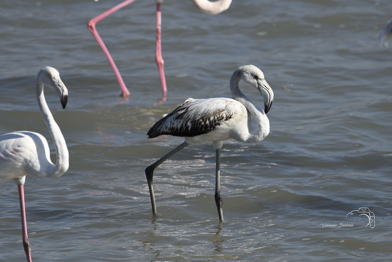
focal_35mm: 600
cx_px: 196
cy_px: 131
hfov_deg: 3.4
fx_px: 6533
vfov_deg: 2.3
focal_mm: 600
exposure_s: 1/1600
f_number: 8
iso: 400
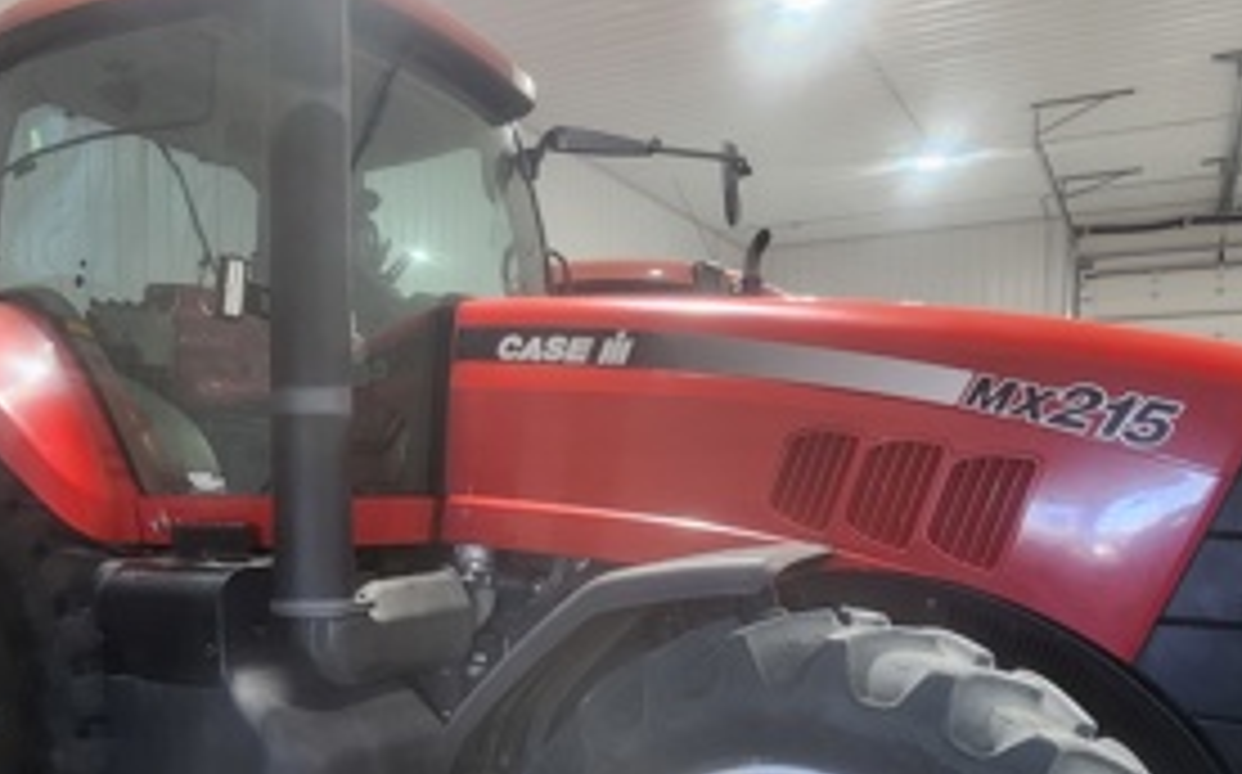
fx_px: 1015
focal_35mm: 30
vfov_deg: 40.8
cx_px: 504
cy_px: 562
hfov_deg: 62.4
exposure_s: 1/60
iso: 320
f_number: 2.2
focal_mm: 2.2
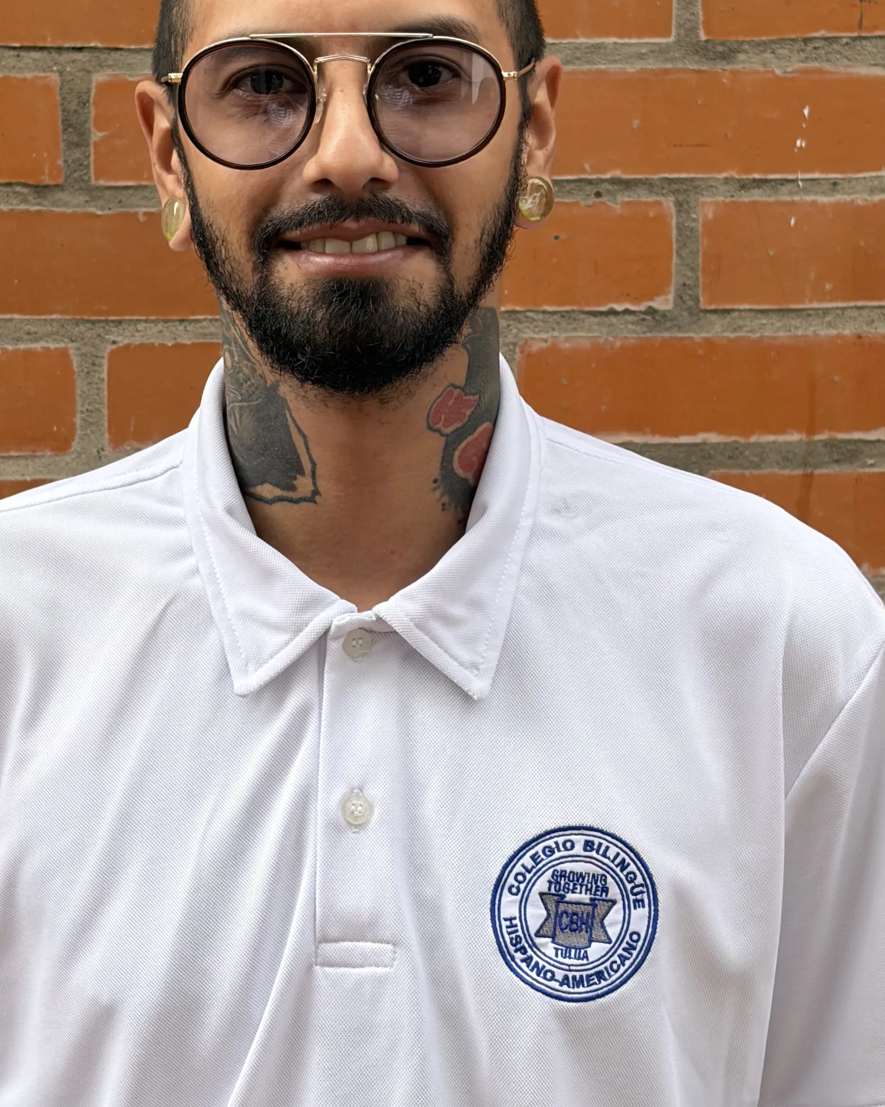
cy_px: 444
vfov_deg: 20.4
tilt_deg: -4.6
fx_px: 3077
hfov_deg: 16.3
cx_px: 339
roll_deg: +0.5
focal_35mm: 94
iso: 40
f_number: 1.6
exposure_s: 1/586
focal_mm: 5.96
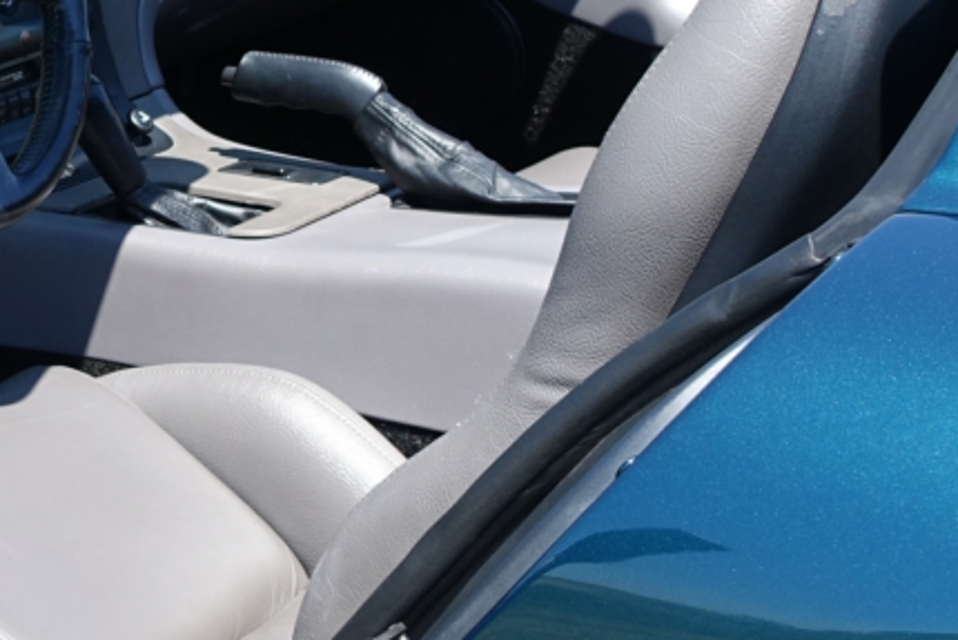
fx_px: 3407
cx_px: -610
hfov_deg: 14.6
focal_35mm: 128
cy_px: 254
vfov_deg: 10.7
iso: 125
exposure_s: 1/400
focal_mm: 12.64
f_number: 4
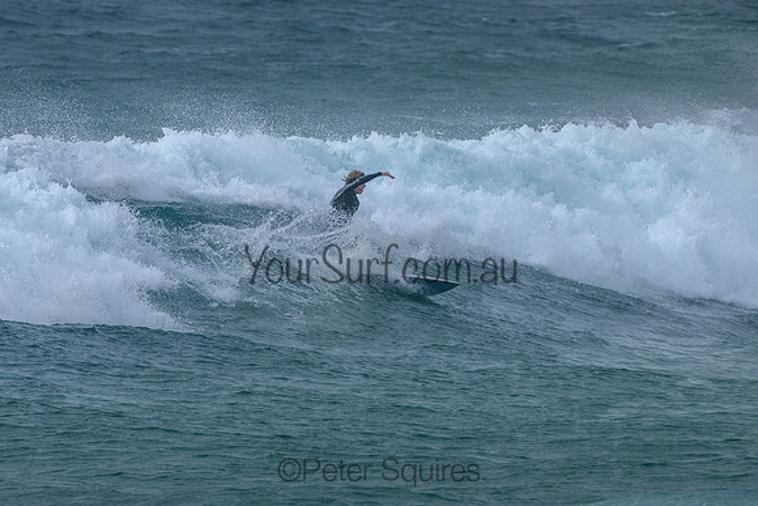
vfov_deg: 2.5
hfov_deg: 3.7
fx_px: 11589
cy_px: 237
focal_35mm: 550
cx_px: 282
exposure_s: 1/2000
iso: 500
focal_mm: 400
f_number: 9
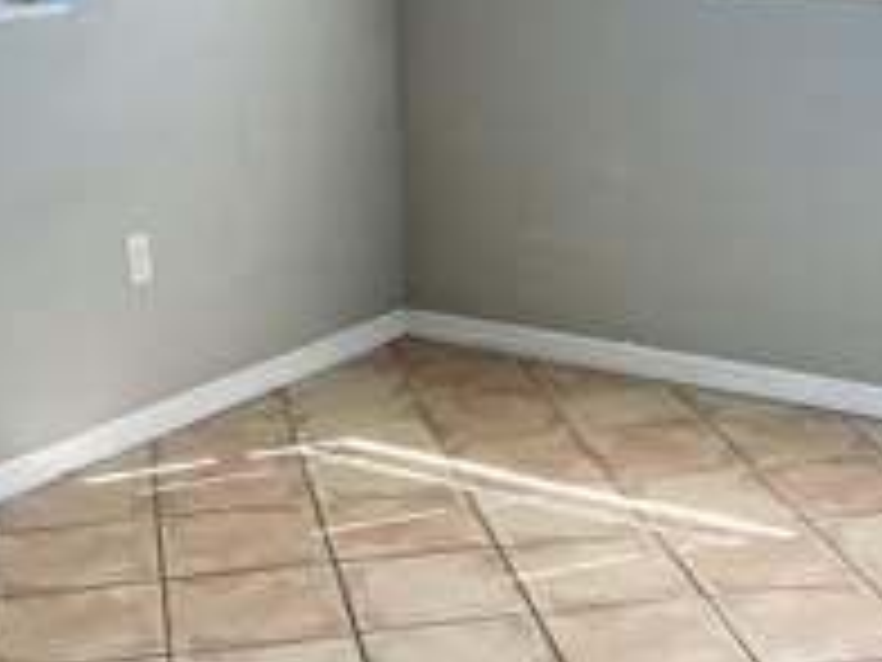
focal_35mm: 71
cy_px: 399
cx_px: 554
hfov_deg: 27.3
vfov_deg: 20.7
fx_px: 1809
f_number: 1.8
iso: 32
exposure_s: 1/161
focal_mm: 3
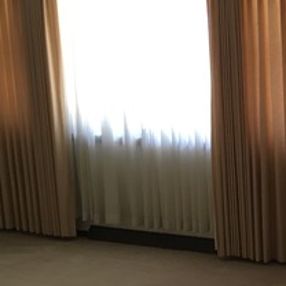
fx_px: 738
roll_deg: -0.1
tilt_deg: -12.5
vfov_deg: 21.7
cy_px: 216
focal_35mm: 79
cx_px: 377
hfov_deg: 20.0
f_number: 2.2
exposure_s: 1/30
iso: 80
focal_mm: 4.15
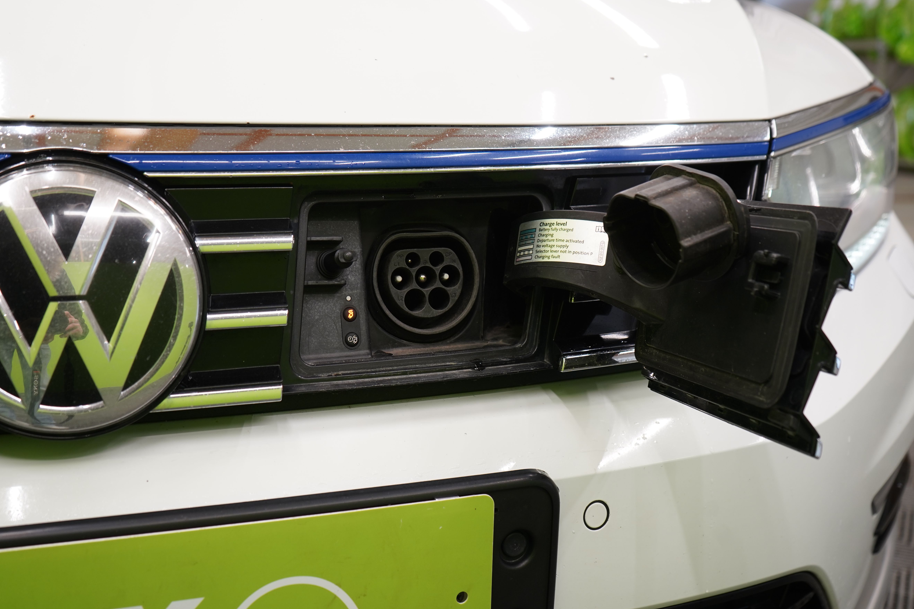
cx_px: 433
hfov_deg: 46.4
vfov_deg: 31.9
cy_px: 281
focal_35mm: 42
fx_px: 1066
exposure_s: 1/30
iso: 400
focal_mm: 37
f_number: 5
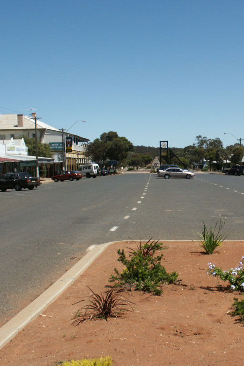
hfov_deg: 23.8
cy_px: 175
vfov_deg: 35.6
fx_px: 569
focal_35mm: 56
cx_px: 200
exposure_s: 1/350
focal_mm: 9.83
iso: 100
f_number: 8
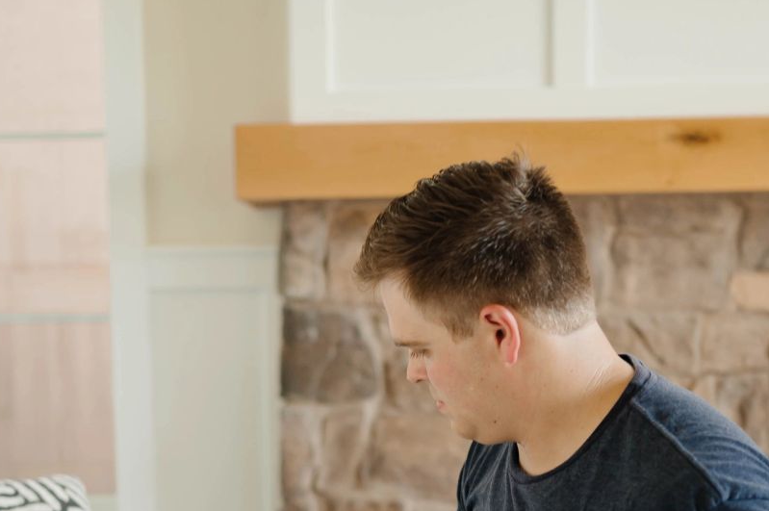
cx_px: 372
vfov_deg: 18.2
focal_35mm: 73
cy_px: 502
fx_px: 1558
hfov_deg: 27.7
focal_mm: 35
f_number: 1.8
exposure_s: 1/100
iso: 250
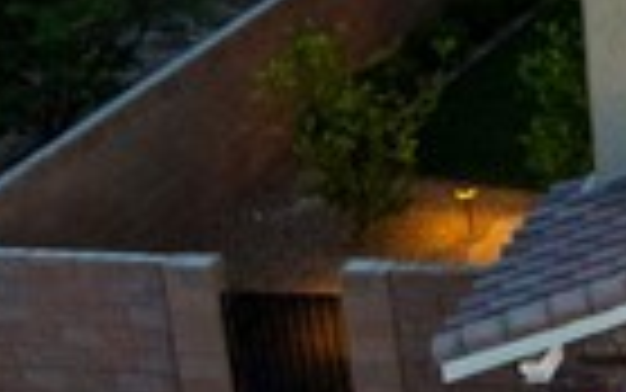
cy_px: -59
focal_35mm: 187
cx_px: 1518
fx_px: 3192
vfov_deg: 7.0
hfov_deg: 9.8
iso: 750
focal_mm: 12.29
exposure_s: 1/10
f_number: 2.8
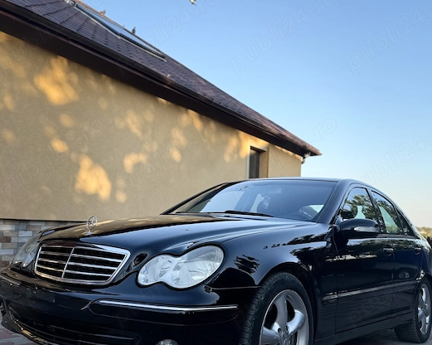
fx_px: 460
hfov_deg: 50.3
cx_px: 225
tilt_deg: +4.4
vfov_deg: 41.1
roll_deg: -3.1
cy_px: 185
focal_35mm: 36
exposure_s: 1/1437
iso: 80
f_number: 1.78
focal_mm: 6.76
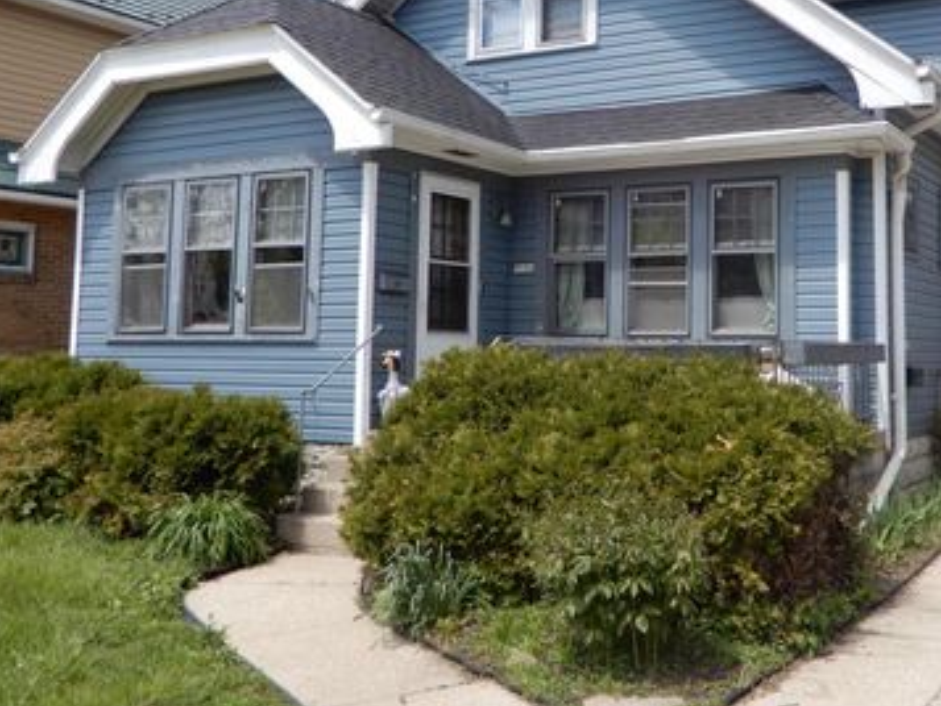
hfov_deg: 44.1
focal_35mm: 42
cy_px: 231
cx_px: 633
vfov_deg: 34.0
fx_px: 1142
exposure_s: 1/400
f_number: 3.5
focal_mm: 5.4
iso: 80
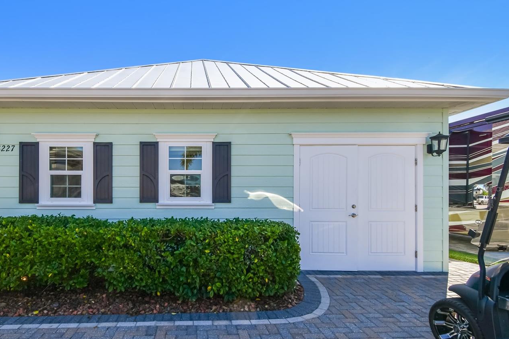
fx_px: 269
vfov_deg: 64.4
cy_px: 188
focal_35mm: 19
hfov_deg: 85.5
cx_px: 196
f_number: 7.1
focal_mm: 10
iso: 100
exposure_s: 1/320
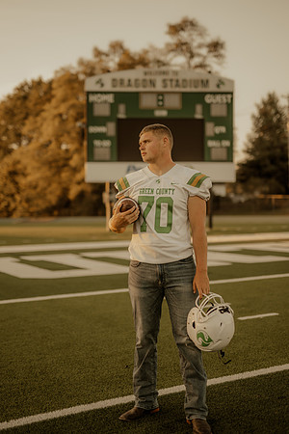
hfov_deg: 27.0
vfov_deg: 39.6
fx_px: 602
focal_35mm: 50
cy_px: 217
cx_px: 144
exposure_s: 1/320
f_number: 1.4
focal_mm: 50
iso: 64
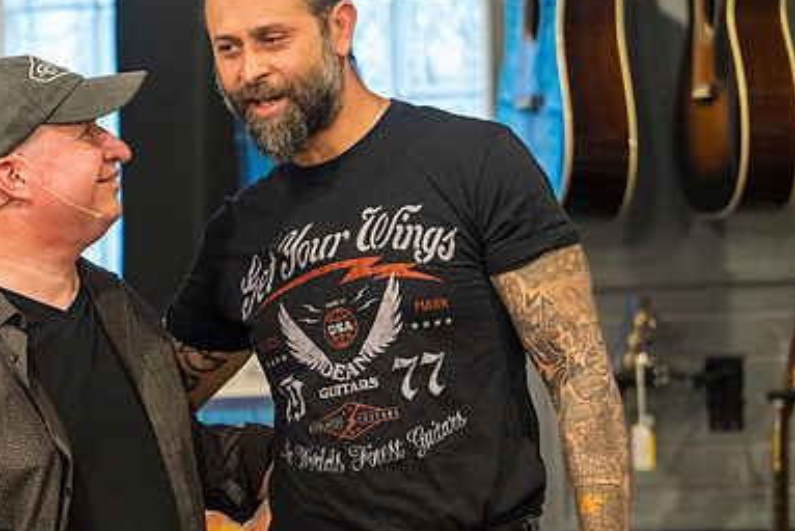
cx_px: 195
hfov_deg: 7.7
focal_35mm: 268
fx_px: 5923
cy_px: 291
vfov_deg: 5.1
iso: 8000
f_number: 4
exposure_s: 1/200
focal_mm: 177
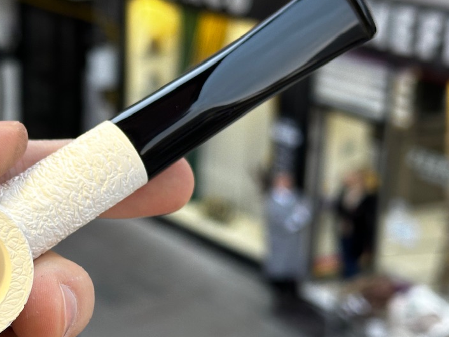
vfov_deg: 17.0
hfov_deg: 22.1
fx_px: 1129
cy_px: 189
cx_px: 72
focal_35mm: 87
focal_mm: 6.86
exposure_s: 1/50
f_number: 1.78
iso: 125
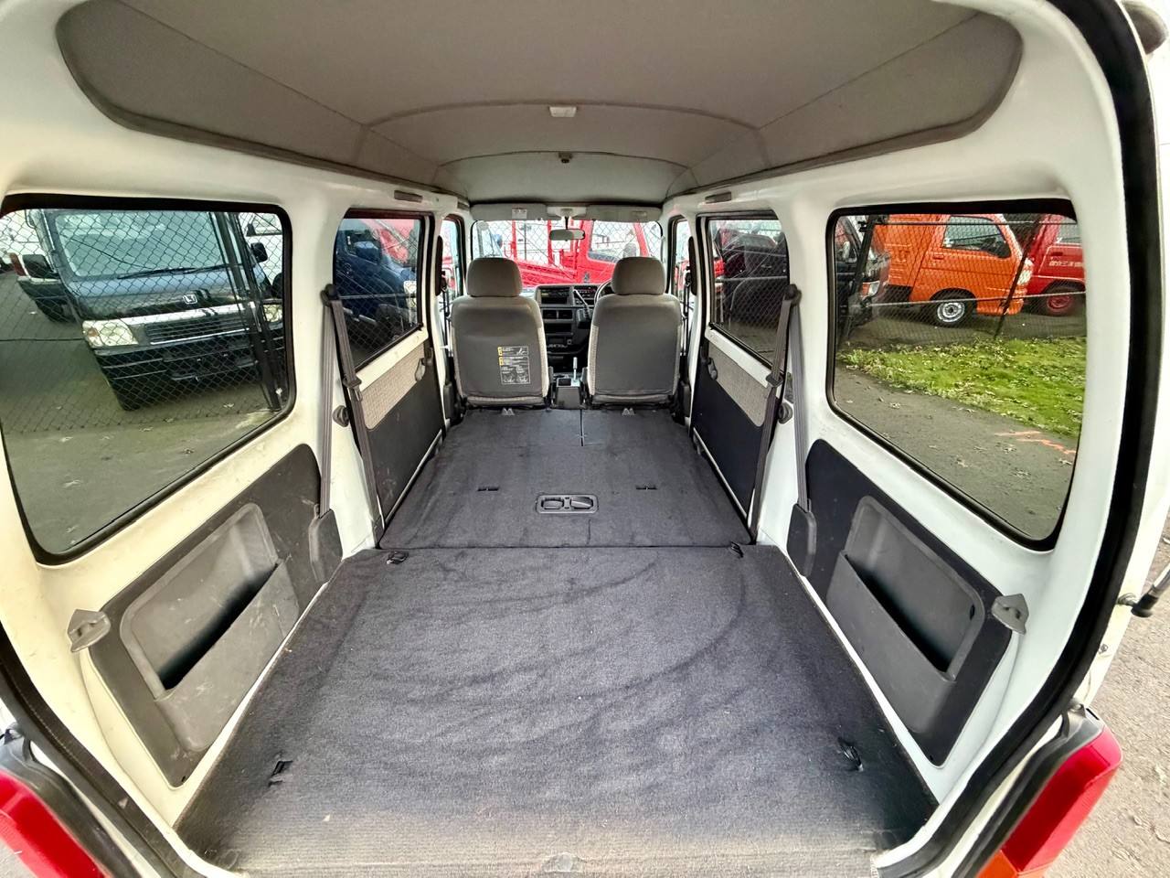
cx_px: 585
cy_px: 439
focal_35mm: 14
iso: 1000
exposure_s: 1/60
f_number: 2.2
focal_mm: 2.22
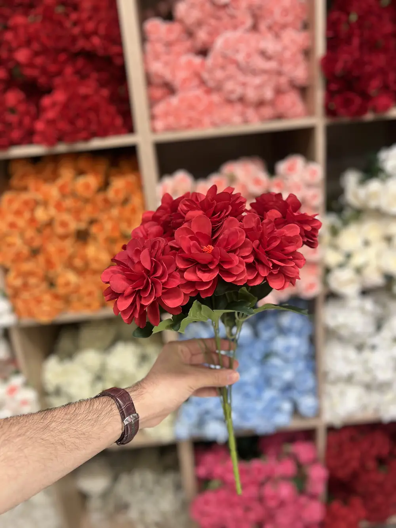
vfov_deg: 67.3
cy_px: 264
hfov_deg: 53.1
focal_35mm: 26
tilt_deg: -18.1
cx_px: 198
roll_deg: +5.4
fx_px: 397
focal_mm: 5.7
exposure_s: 1/101
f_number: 1.5
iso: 64
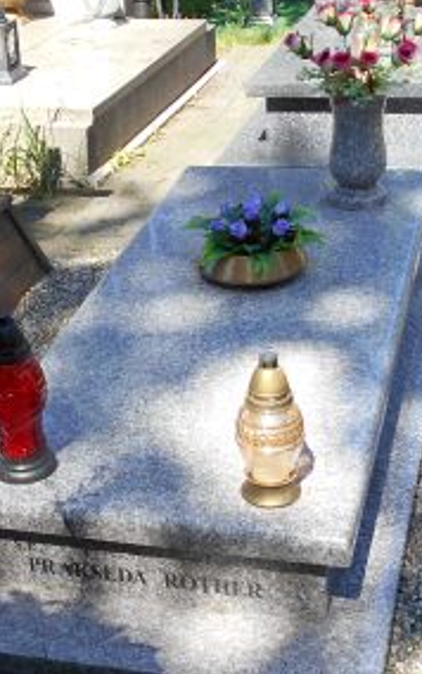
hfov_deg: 20.9
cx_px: 147
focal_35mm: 62
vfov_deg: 32.9
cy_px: 373
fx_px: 1139
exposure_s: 1/320
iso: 80
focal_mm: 4.6
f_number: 3.2
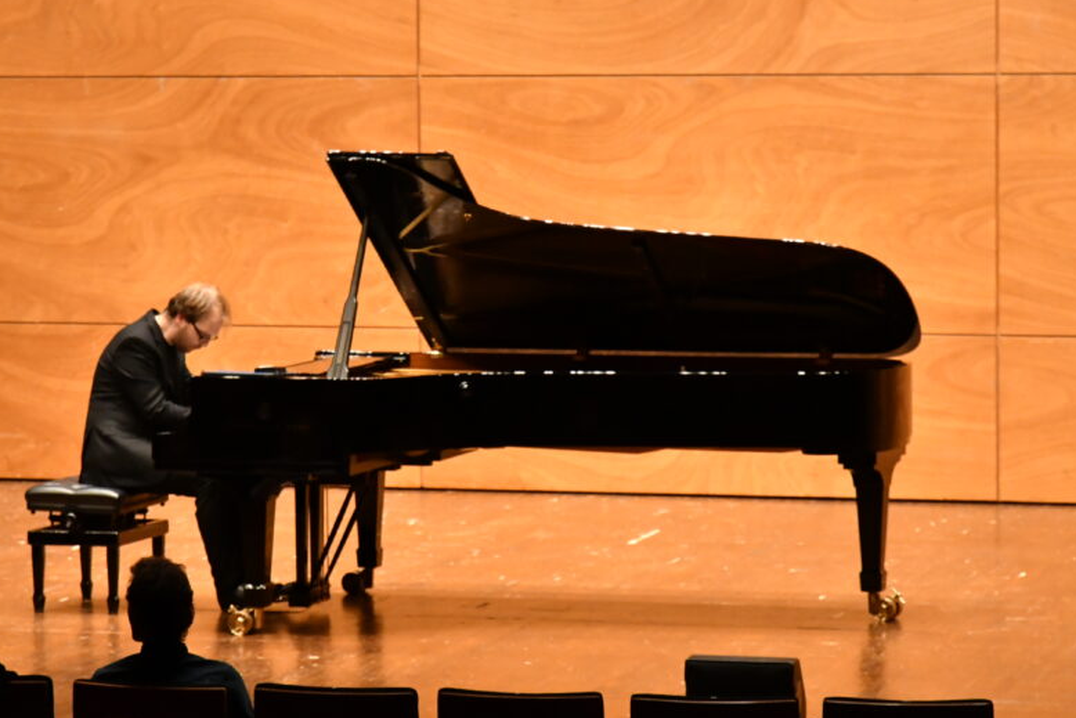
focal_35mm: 158
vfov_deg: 8.7
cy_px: 300
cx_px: 487
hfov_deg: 13.0
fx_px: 4723
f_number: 5.6
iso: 6400
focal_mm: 80
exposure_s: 1/160
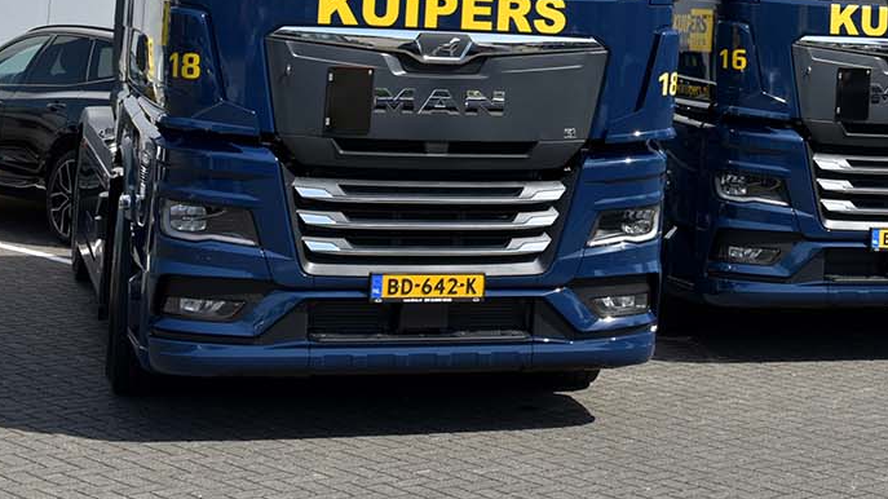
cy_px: -135
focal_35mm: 87
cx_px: 851
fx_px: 2048
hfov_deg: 23.6
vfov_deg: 13.4
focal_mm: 38
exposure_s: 1/400
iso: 250
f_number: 10
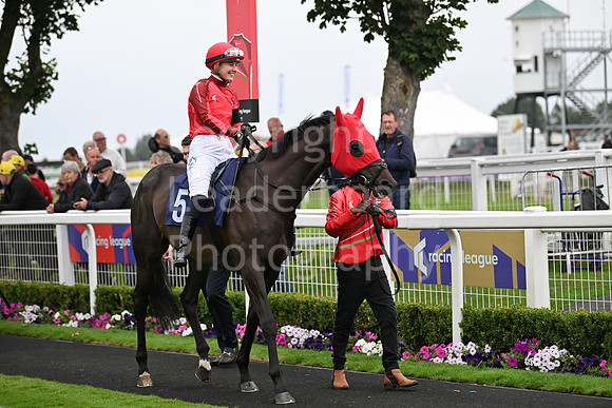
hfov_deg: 18.6
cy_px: 204
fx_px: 1870
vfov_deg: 12.5
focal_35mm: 110
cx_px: 306
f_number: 2.8
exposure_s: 1/1250
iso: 1250
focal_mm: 110
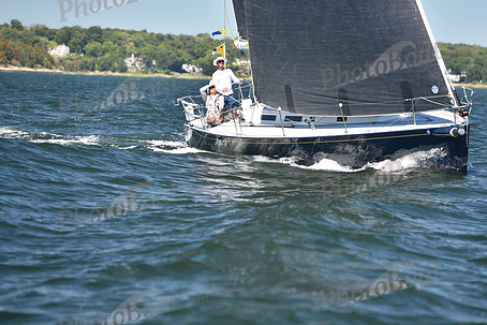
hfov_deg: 10.4
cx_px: 265
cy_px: 134
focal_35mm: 198
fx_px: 2679
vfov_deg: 6.9
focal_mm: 155
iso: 200
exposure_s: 1/800
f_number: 3.2
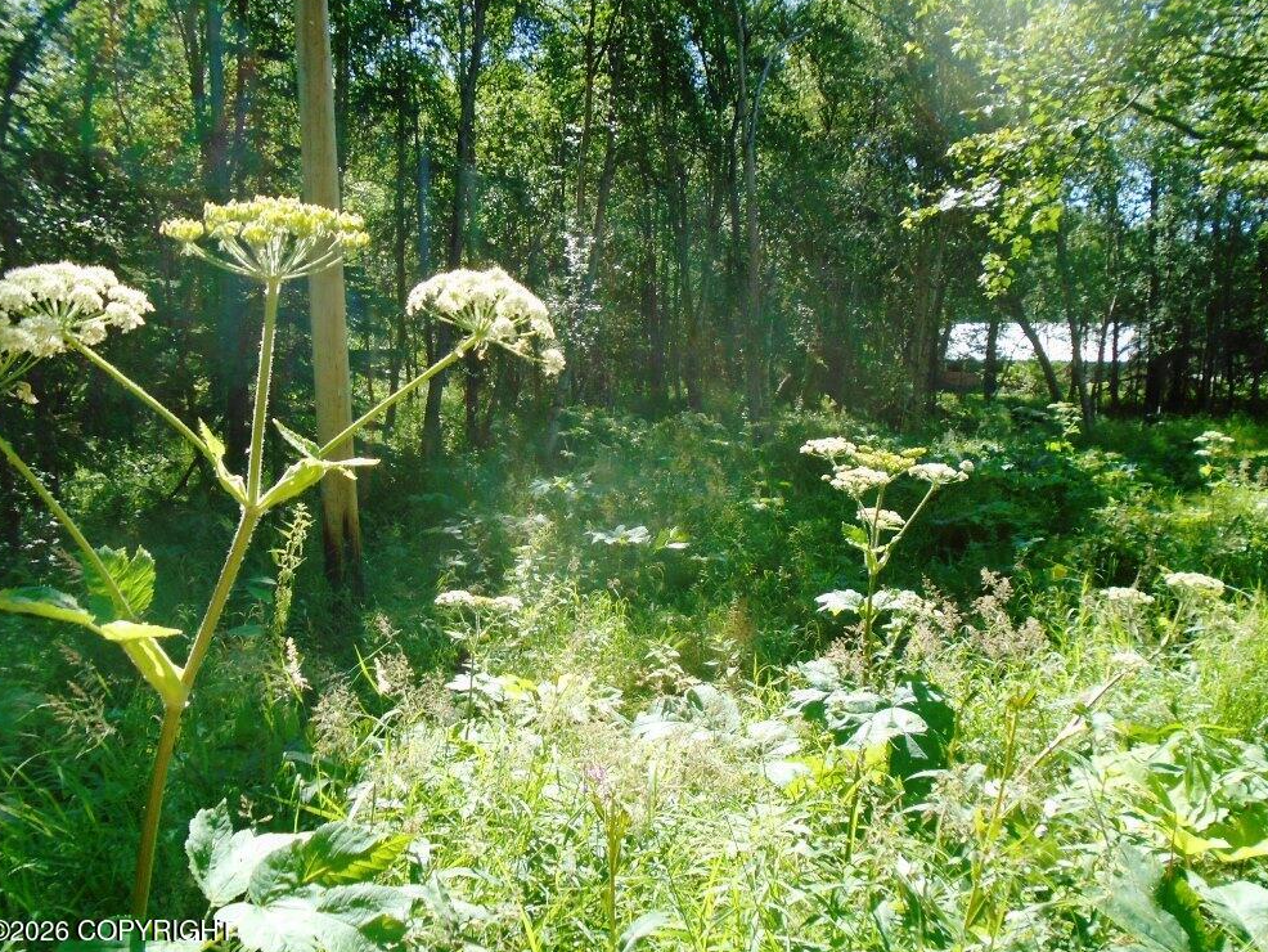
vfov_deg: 51.4
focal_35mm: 27
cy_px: 481
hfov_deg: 65.3
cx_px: 640
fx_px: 989
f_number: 3.2
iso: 100
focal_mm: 4.6
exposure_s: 1/250
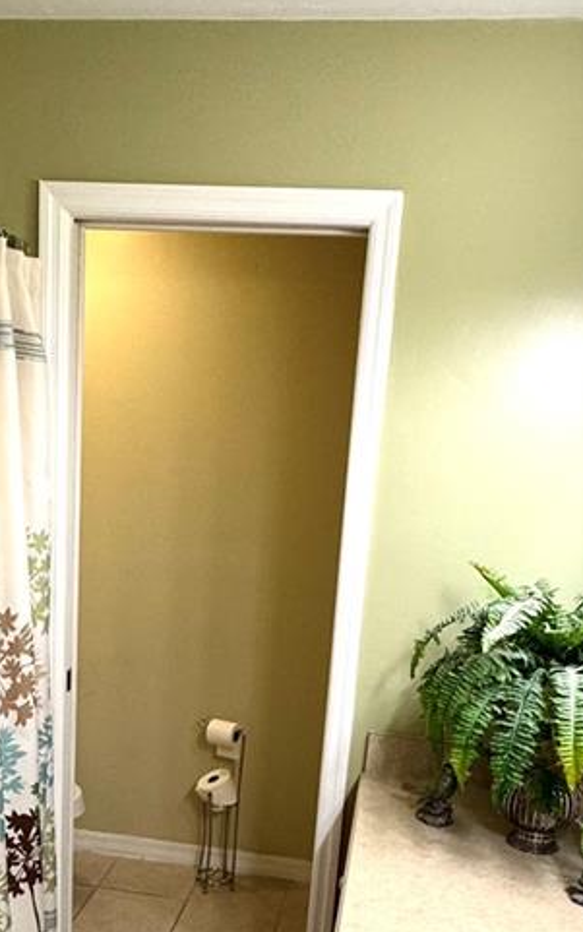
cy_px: 705
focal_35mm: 37
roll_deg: -3.9
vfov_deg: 50.4
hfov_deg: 34.4
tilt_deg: -15.6
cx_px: 244
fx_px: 940
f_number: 2.2
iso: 160
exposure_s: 1/60
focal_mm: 2.22
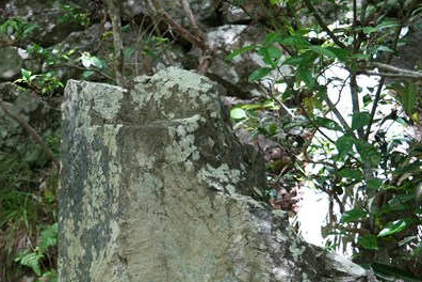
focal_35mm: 75
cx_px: -23
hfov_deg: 25.3
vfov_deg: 17.8
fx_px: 879
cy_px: 269
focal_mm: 29
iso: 400
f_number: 4
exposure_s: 1/160
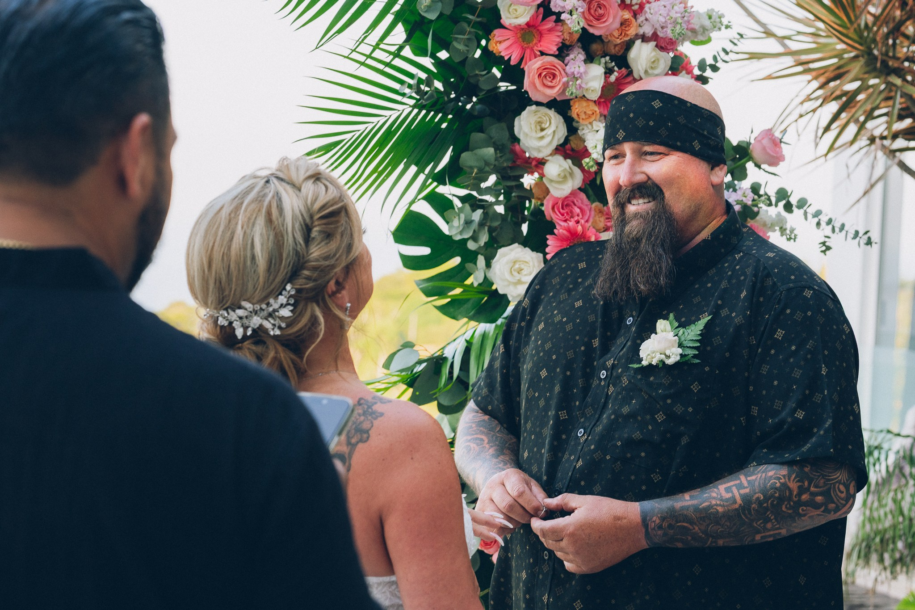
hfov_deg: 27.0
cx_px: 457
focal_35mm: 75
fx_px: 1906
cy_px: 305
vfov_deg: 18.2
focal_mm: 50
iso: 320
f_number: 3.5
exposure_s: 1/250
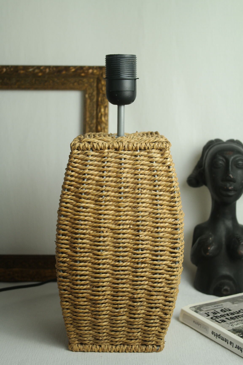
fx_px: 587
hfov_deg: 23.4
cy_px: 182
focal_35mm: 58
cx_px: 122
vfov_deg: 34.5
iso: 200
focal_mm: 38
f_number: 5.6
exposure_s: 1/30
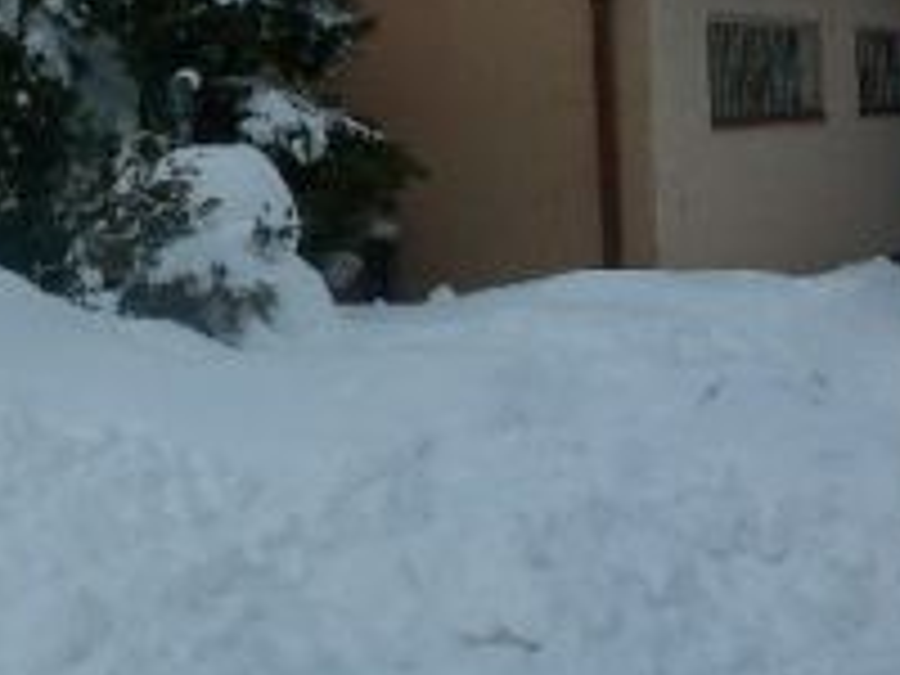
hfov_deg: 21.5
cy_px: -144
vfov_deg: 16.4
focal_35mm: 86
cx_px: -104
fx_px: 2236
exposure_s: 1/500
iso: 100
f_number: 7.1
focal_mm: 7.21
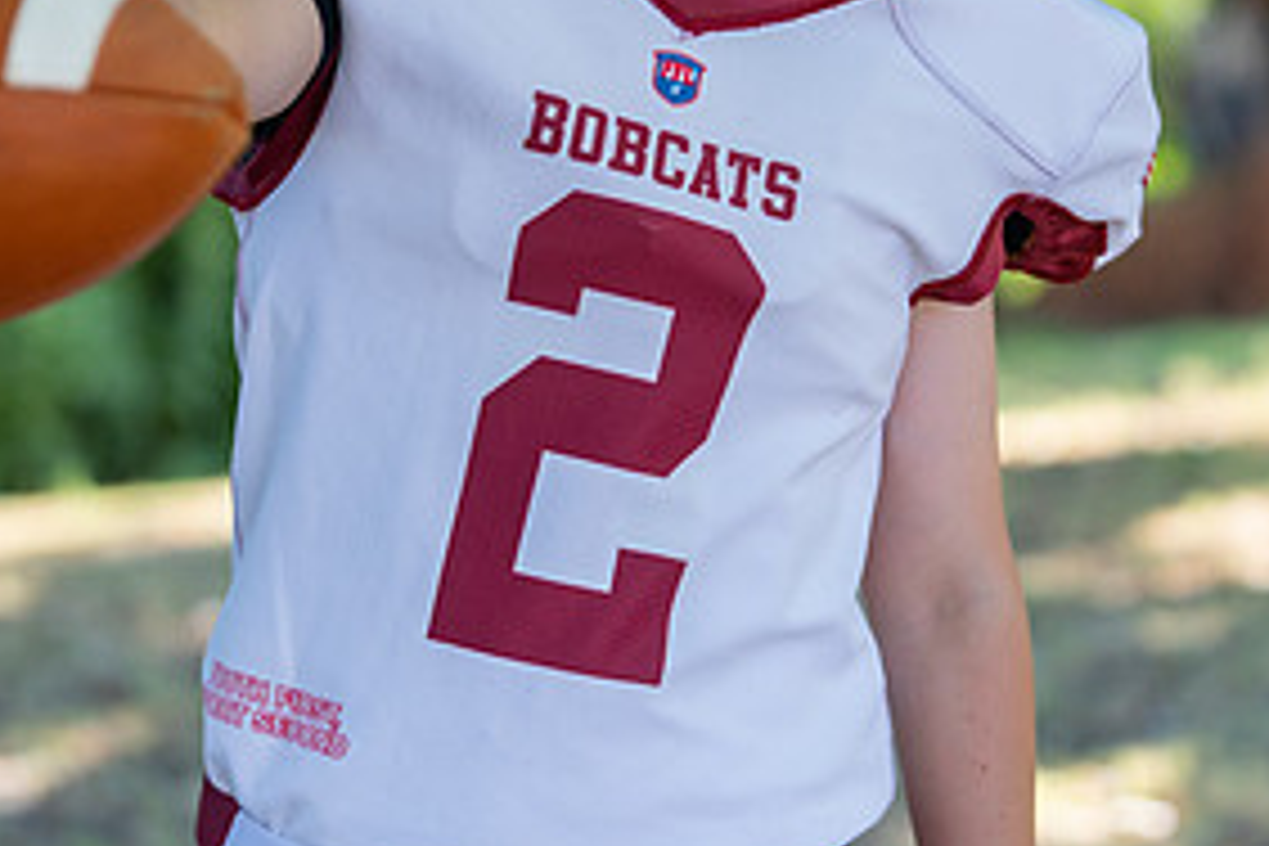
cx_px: 612
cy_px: 16
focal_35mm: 144
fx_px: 5076
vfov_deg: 9.5
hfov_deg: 14.3
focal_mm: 70
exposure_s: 1/320
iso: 200
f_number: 2.8
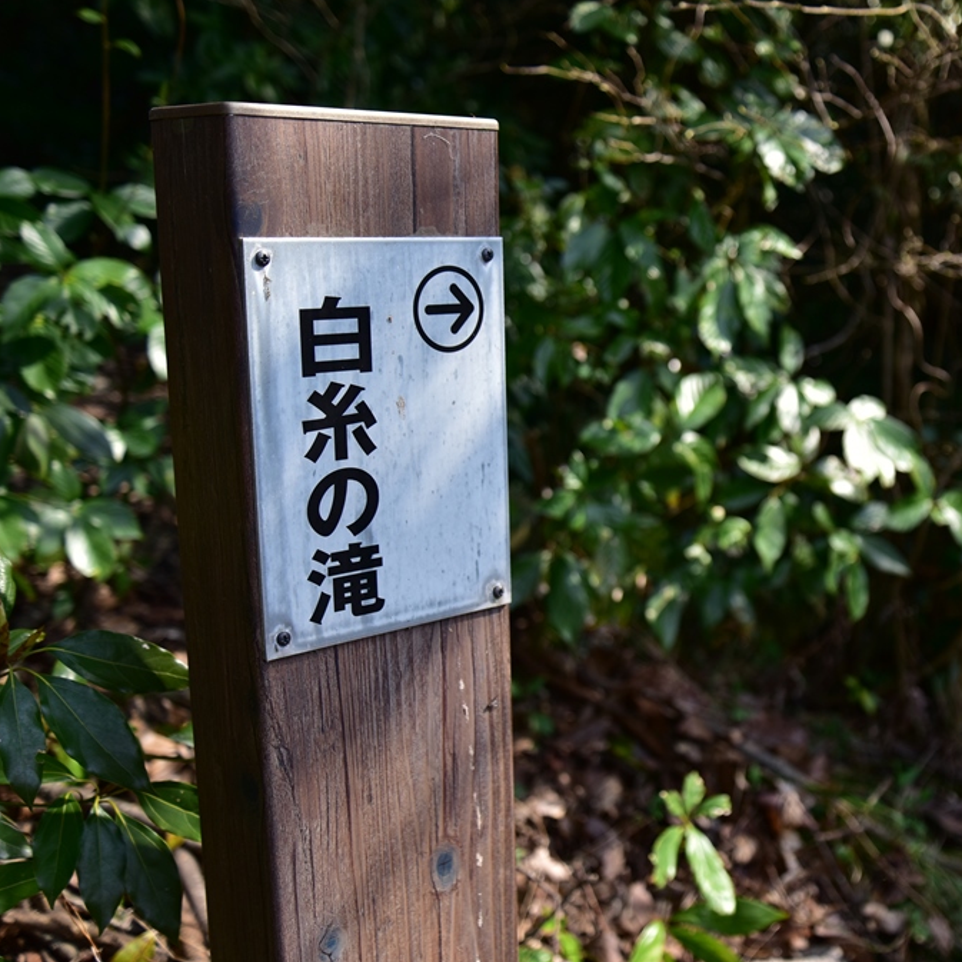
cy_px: 484
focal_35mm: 44
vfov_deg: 38.3
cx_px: 728
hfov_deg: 37.4
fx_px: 1383
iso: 200
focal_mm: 34
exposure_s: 1/640
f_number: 4
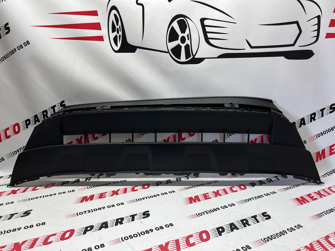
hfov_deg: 67.3
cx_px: 168
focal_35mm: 26
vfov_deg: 53.1
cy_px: 126
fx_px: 252
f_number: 1.6
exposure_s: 1/100
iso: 40
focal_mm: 5.1
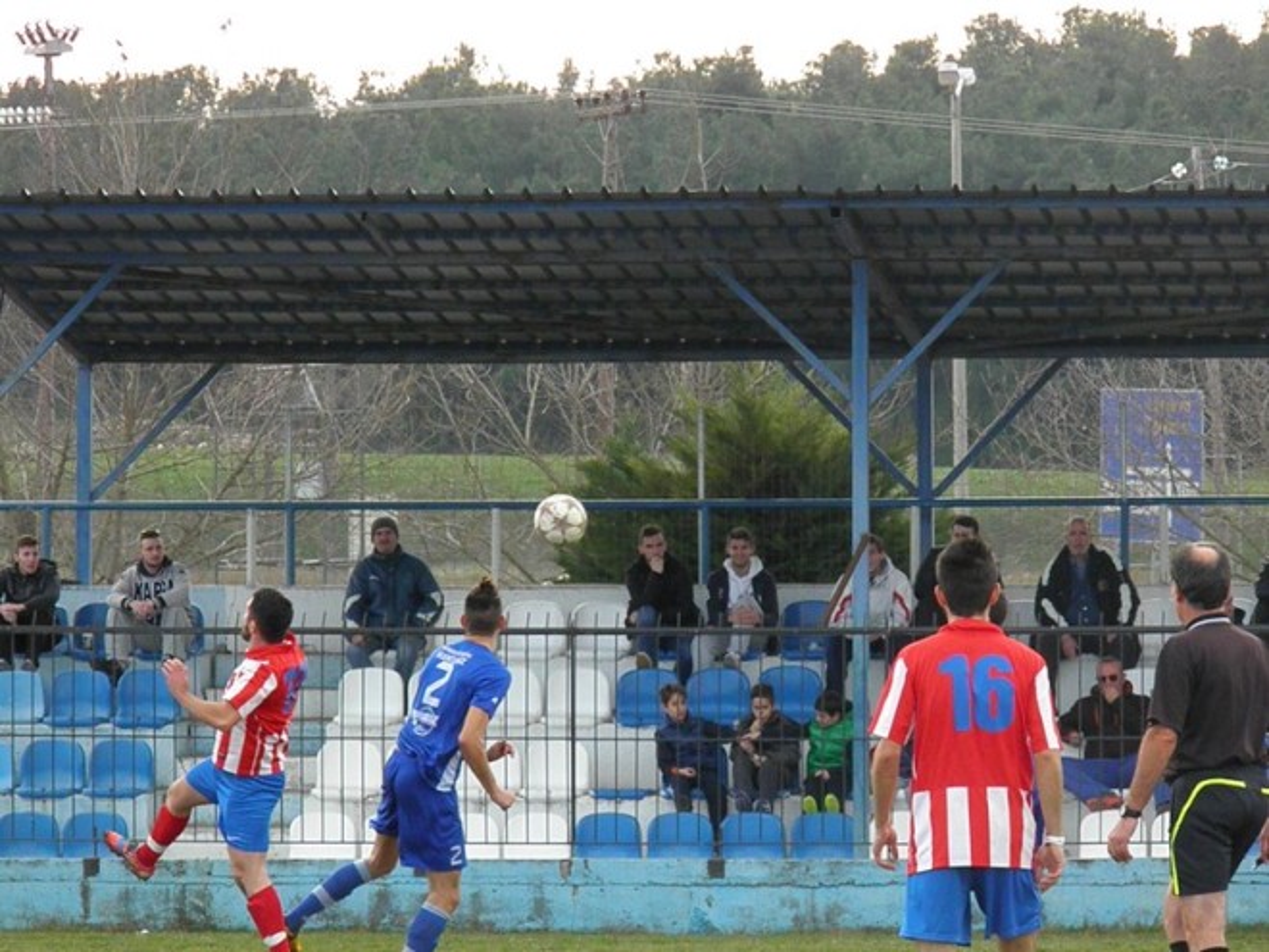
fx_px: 11768
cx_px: 634
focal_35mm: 321
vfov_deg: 4.6
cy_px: 476
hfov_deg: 6.2
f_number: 5.4
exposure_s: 1/640
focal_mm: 57.7
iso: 500
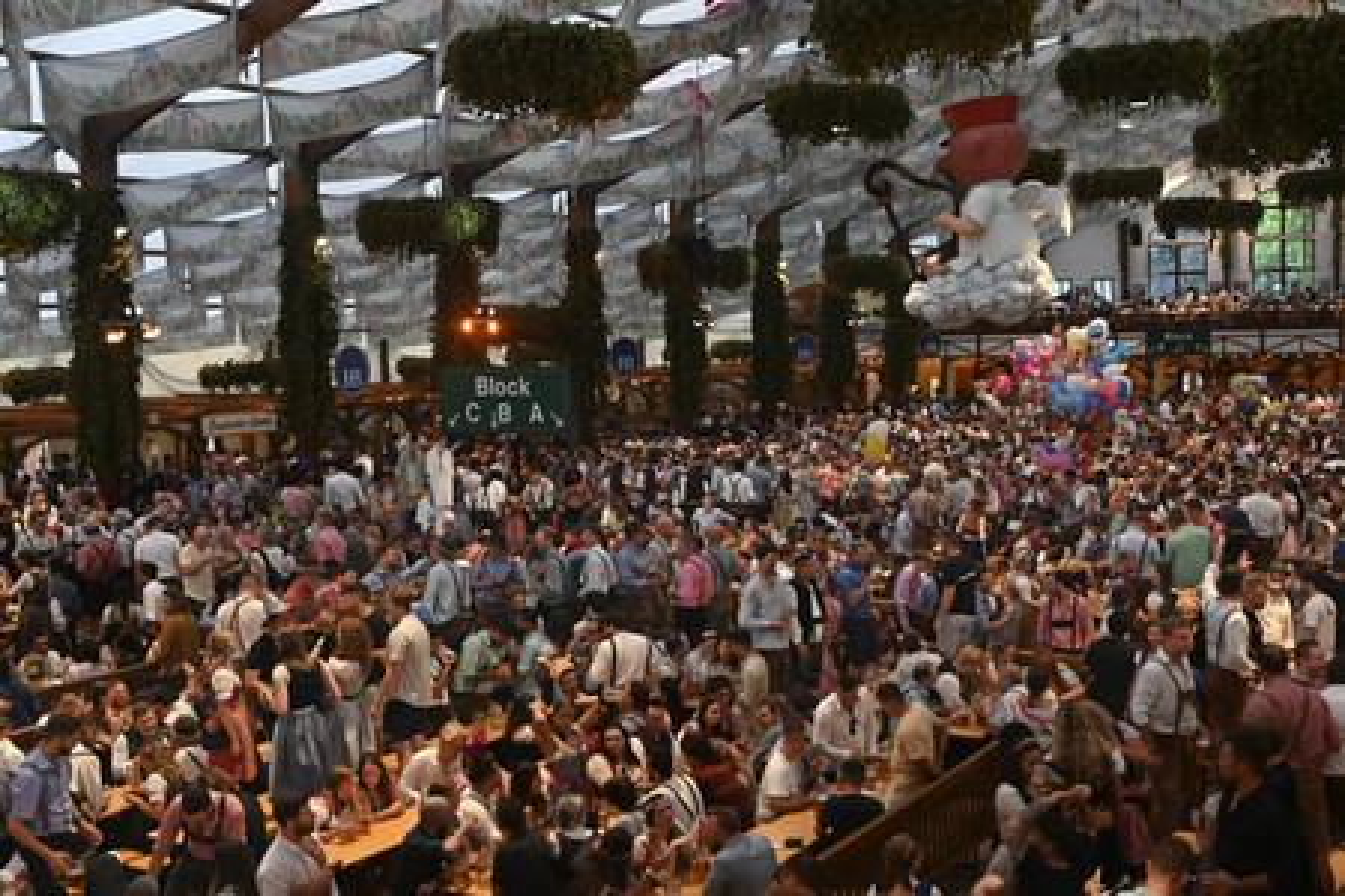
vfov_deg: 31.9
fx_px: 1569
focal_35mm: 42
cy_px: 448
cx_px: 672
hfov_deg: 46.4
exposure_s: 1/160
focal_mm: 28
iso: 4000
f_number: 6.3
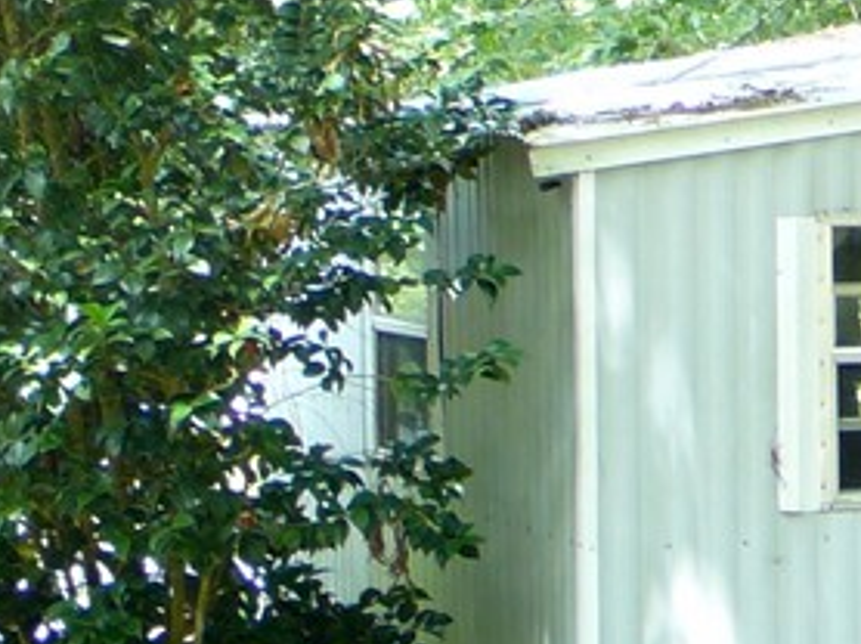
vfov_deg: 6.6
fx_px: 5592
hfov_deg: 8.5
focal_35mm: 225
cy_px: 180
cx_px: 1514
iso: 80
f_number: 3.6
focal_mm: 9.1
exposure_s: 1/25
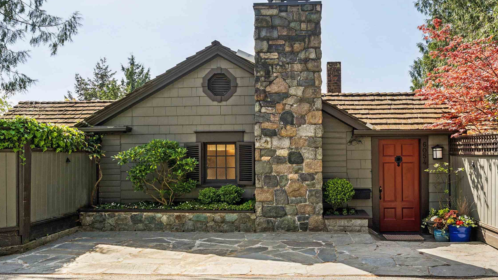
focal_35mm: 30
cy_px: 156
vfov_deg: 38.7
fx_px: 398
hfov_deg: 63.5
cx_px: 298
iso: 400
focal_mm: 21.1
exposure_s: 1/200
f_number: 9
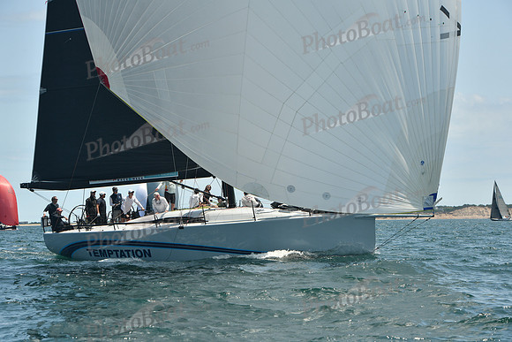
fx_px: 1394
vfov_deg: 14.0
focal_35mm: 98
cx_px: 256
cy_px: 171
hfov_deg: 20.8
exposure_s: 1/640
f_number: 7.1
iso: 320
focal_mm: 98
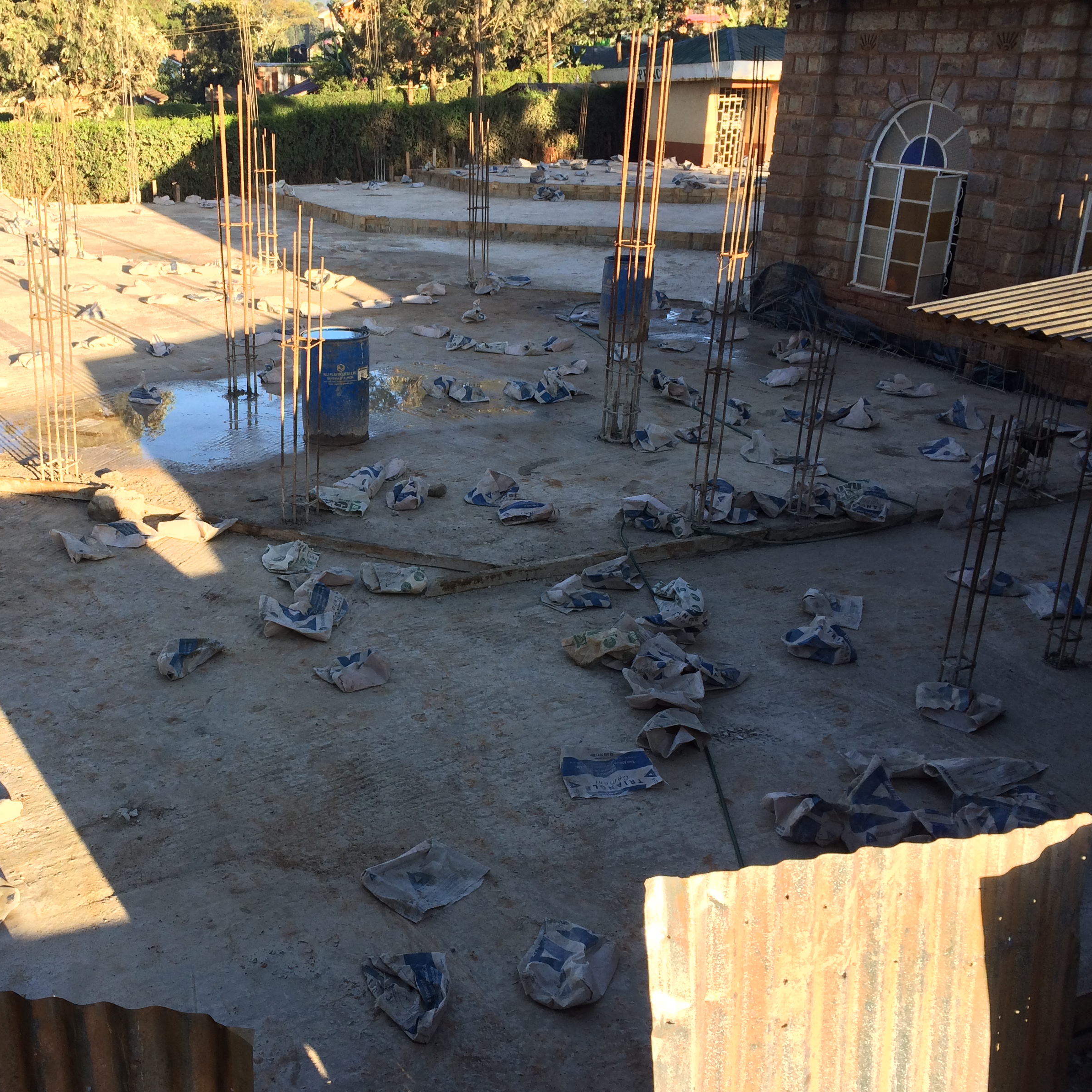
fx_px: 1249
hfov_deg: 46.4
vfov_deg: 47.2
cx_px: 356
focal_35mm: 35
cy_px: 559
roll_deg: +0.5
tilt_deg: -21.0
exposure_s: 1/394
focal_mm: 4.15
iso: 32
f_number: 2.2
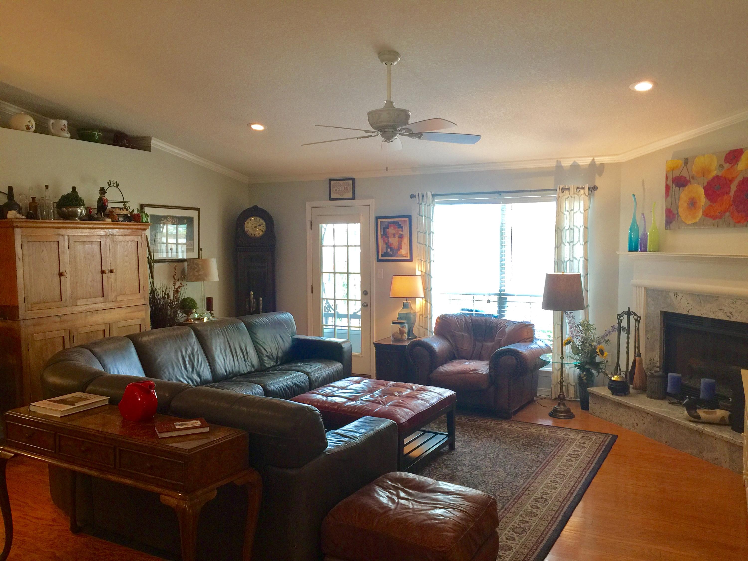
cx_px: 374
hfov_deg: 61.7
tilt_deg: -3.1
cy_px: 280
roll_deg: +0.1
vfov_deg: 48.2
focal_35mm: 29
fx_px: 627
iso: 32
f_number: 2.2
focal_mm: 4.15
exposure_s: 1/15
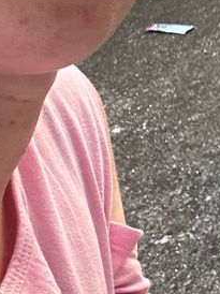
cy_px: 8
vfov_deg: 16.5
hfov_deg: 11.5
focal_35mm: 117
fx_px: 993
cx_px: 423
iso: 80
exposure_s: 1/106
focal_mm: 2.69
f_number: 1.9
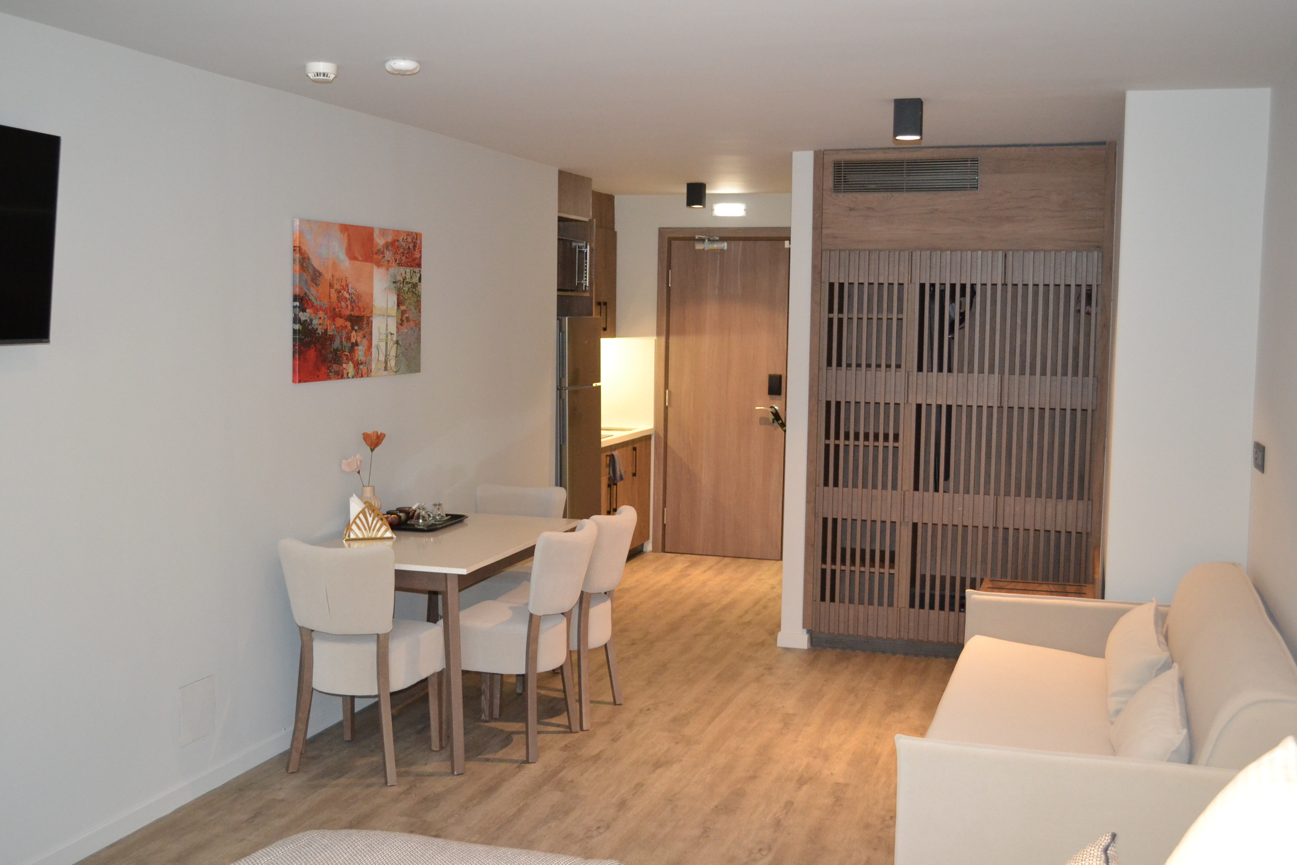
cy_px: 432
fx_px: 1297
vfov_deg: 36.9
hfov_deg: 53.1
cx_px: 648
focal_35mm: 36
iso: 2200
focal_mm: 24
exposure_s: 1/60
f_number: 4
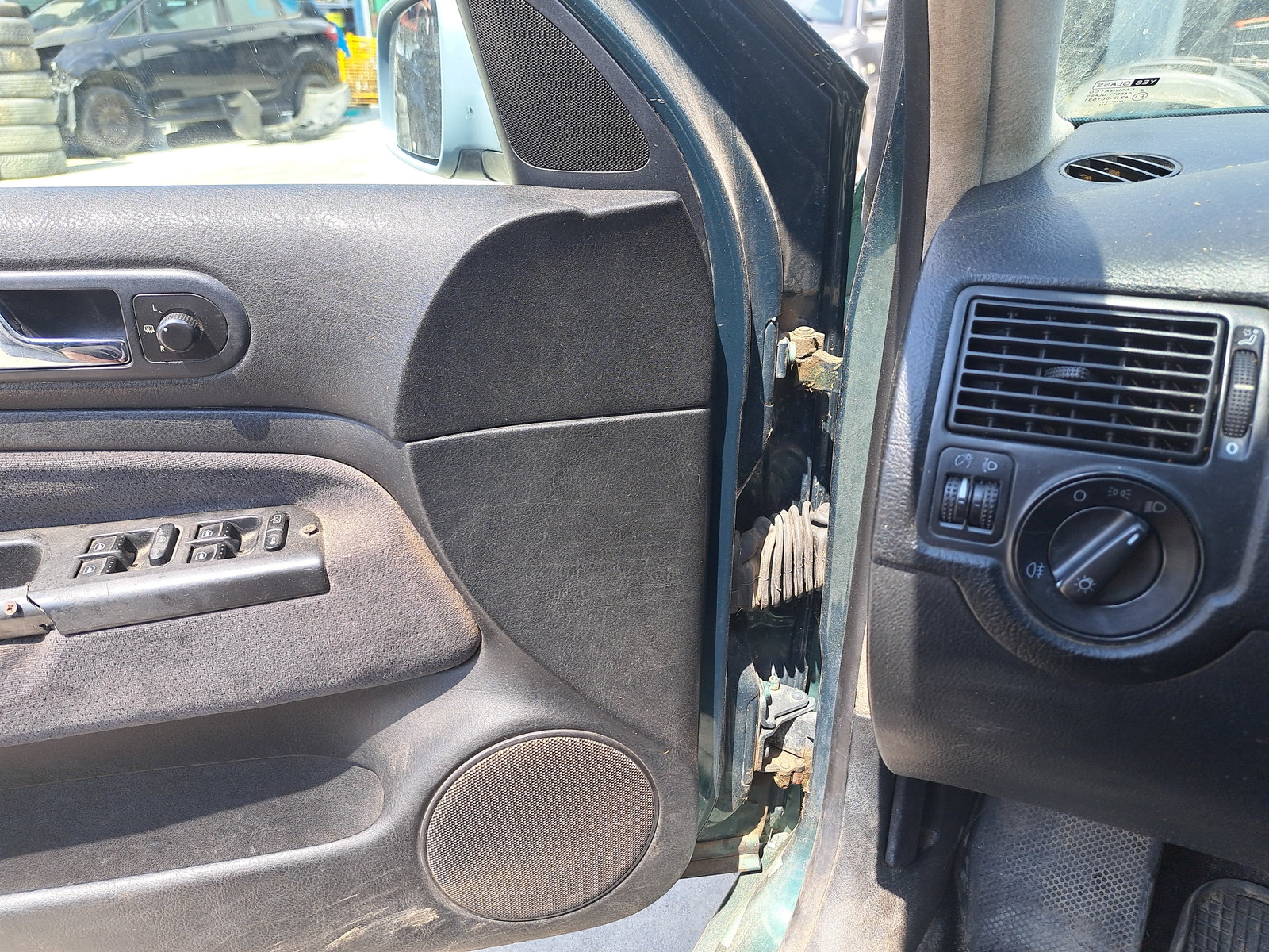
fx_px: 880
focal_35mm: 24
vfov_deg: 56.8
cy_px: 476
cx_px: 634
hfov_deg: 71.6
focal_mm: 5.23
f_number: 1.8
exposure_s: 1/186
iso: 50
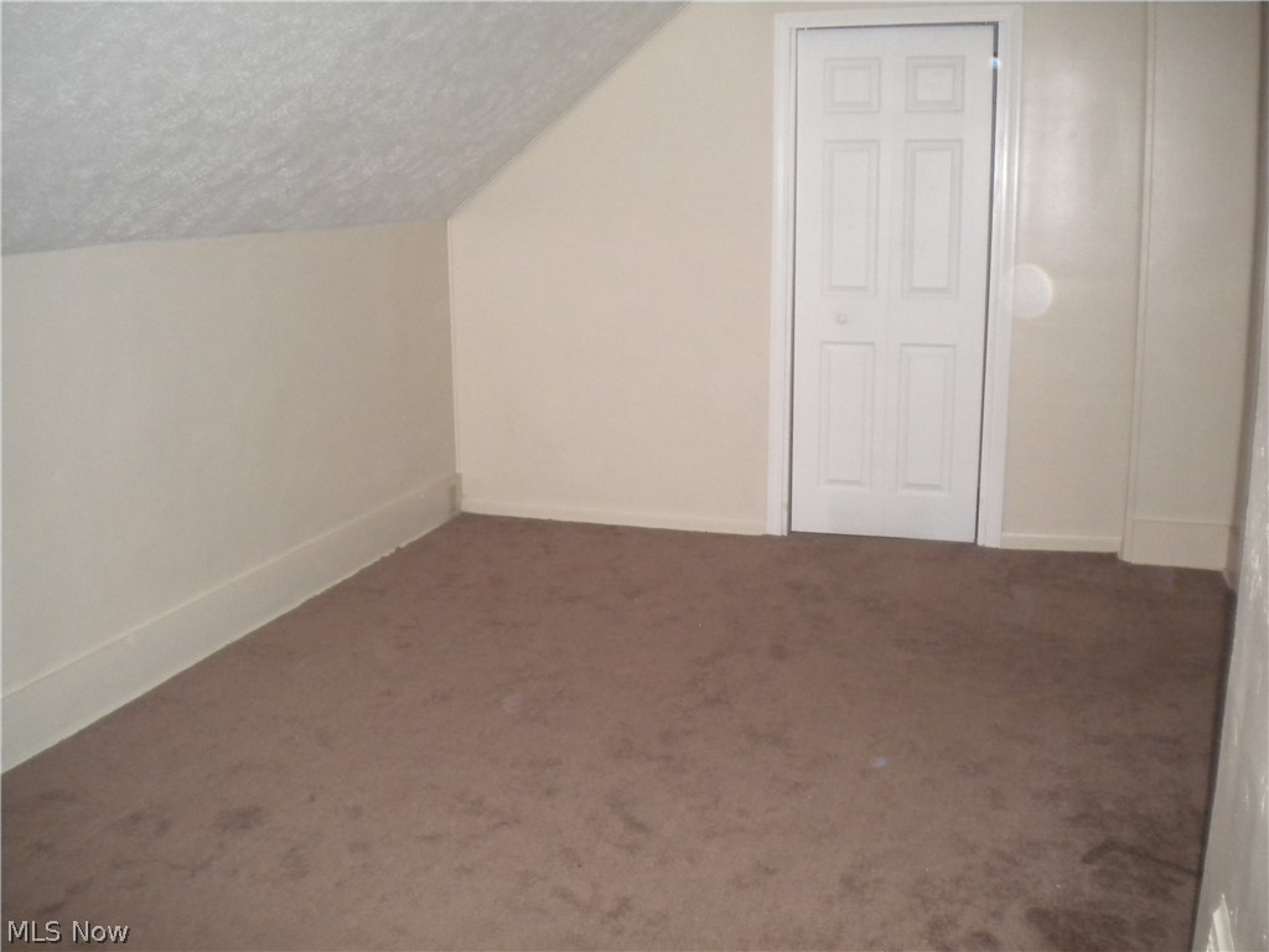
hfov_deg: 52.6
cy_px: 476
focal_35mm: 35
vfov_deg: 40.7
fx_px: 1283
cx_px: 634
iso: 400
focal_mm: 6.3
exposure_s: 1/30
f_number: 3.1
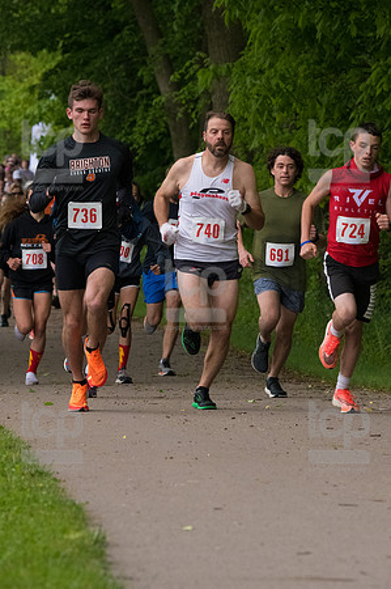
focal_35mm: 300
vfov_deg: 6.9
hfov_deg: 4.6
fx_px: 4898
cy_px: 294
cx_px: 196
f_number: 7.1
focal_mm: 200
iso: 4000
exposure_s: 1/1600
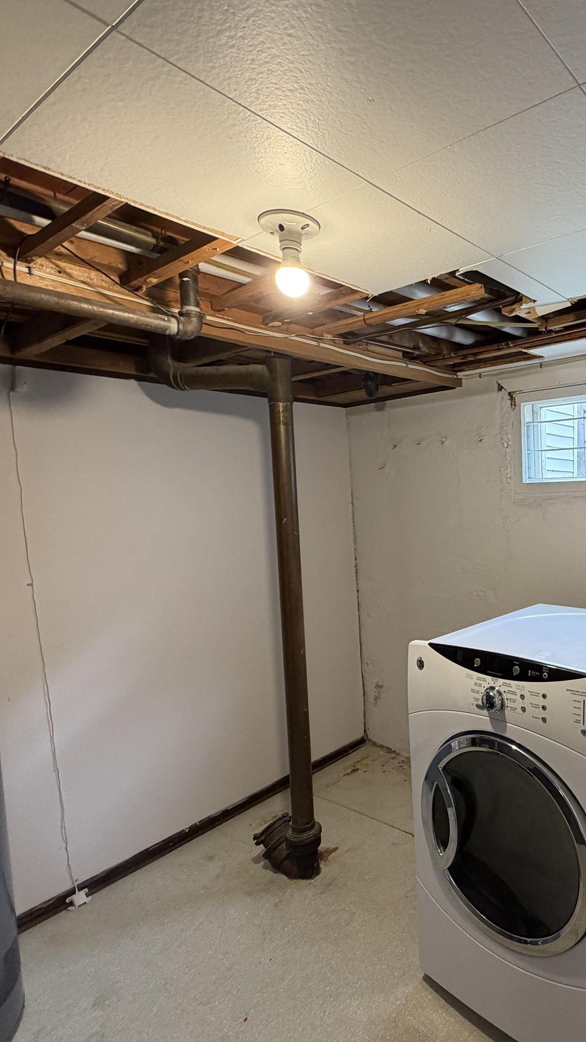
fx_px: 580
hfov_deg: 48.9
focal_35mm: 21
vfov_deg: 83.8
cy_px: 528
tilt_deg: -4.0
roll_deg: +2.5
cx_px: 507
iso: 250
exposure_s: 1/60
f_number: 2.2
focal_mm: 2.22
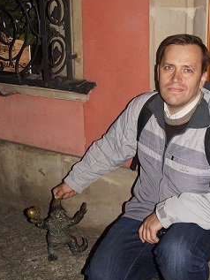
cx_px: 122
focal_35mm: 59
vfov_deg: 32.7
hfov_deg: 24.8
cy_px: 142
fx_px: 477
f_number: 3.5
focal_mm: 24
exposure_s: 1/60
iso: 320
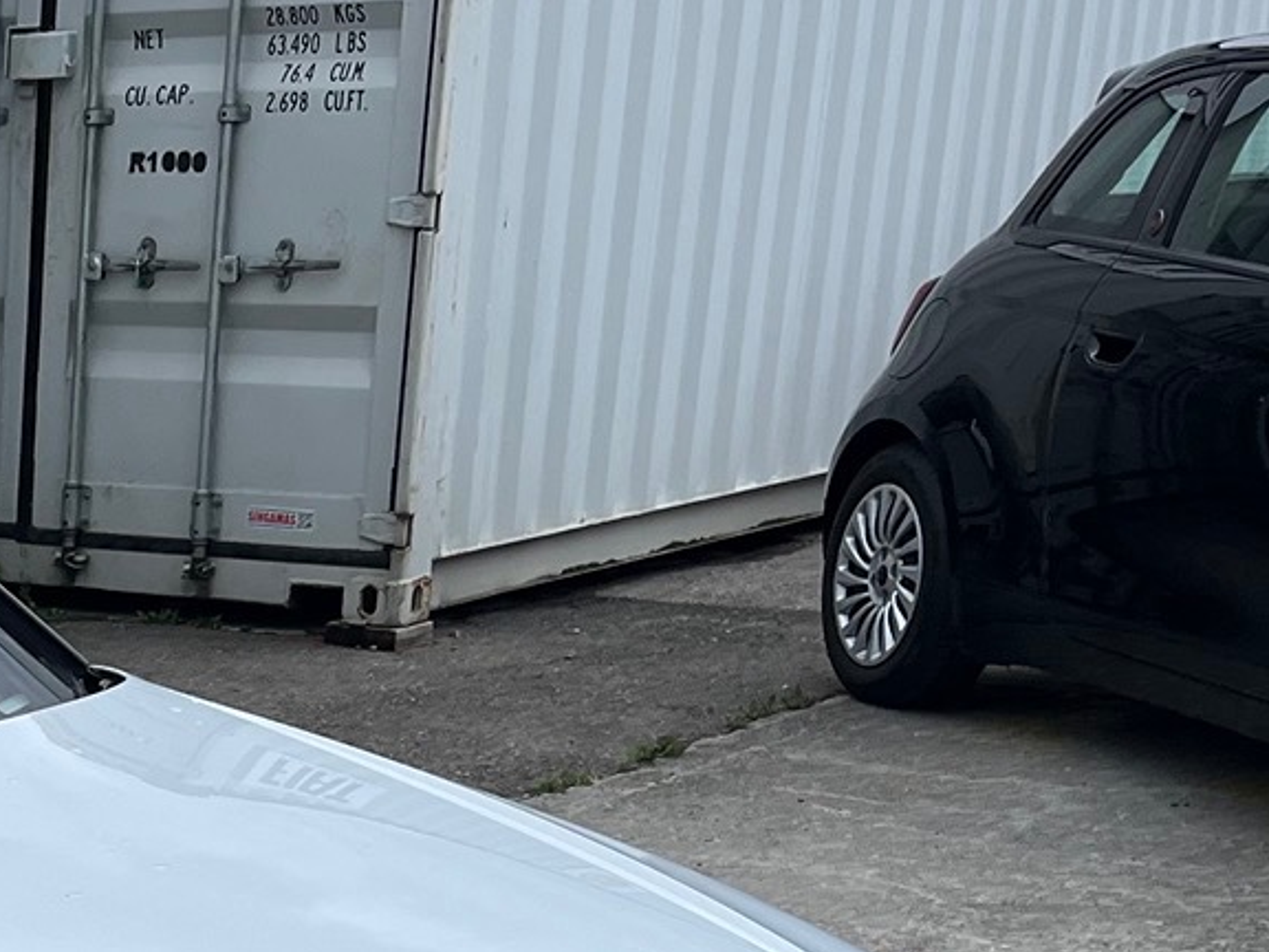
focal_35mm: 91
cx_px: -630
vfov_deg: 15.2
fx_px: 3336
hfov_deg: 19.0
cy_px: 1380
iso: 50
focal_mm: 5.1
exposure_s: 1/1957
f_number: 1.6
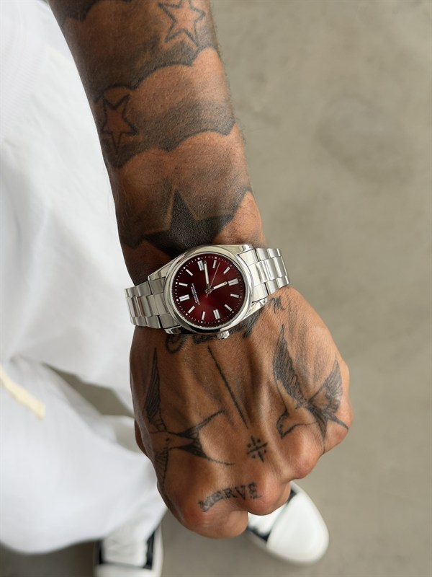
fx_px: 799
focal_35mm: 48
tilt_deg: -56.1
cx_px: 216
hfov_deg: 30.3
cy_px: 288
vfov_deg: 39.7
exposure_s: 1/121
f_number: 1.78
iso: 80
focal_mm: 6.76
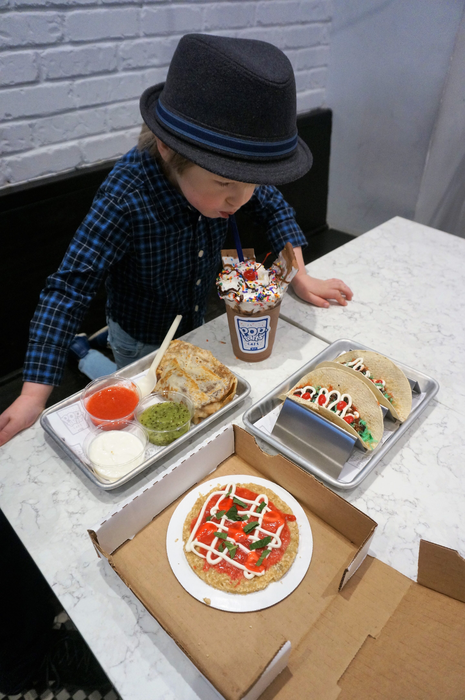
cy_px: 350
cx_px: 232
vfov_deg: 73.8
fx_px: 466
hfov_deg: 53.0
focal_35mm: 24
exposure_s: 1/160
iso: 1000
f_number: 4
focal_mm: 16
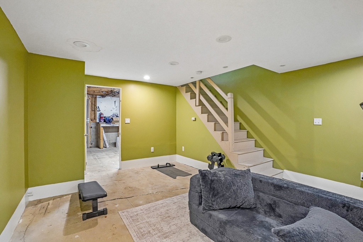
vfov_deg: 73.8
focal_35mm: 16
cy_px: 121
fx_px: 161
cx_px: 182
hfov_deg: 96.7
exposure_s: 1/30
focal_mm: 16
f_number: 8
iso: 6400
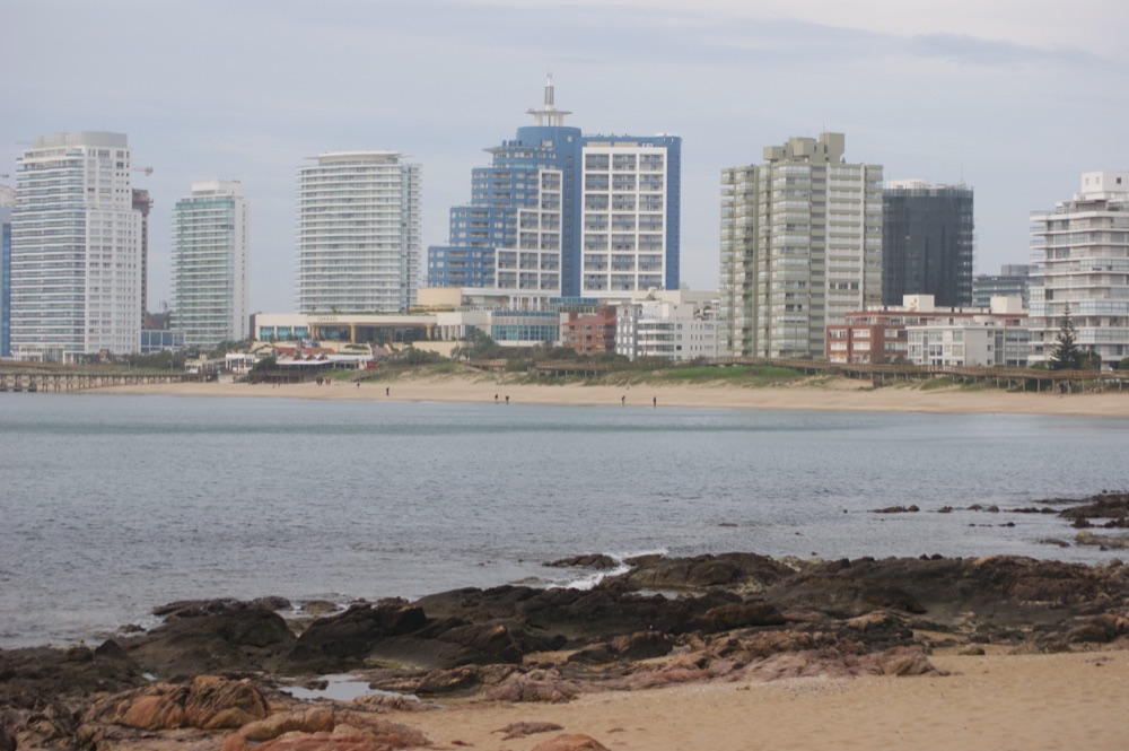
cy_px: 376
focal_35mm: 90
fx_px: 2820
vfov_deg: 15.2
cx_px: 564
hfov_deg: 22.6
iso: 100
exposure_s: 1/125
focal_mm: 60
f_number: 5.6
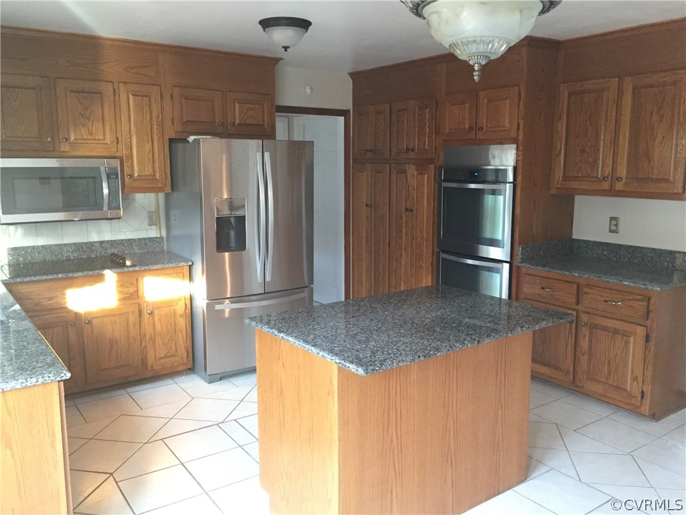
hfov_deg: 61.7
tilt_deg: -10.2
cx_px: 343
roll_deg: +0.4
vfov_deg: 48.2
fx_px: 575
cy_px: 258
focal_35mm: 29
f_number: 2.2
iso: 250
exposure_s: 1/30
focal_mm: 4.15
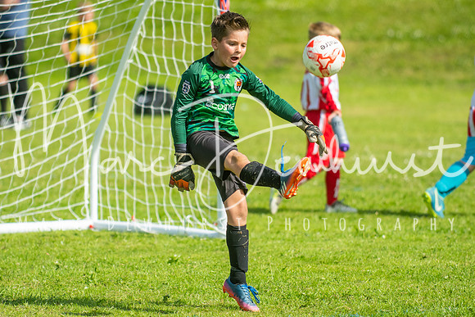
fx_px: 5142
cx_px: 208
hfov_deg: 5.3
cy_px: 142
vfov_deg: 3.5
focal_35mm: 390
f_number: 3.2
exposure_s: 1/3200
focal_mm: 200
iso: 250
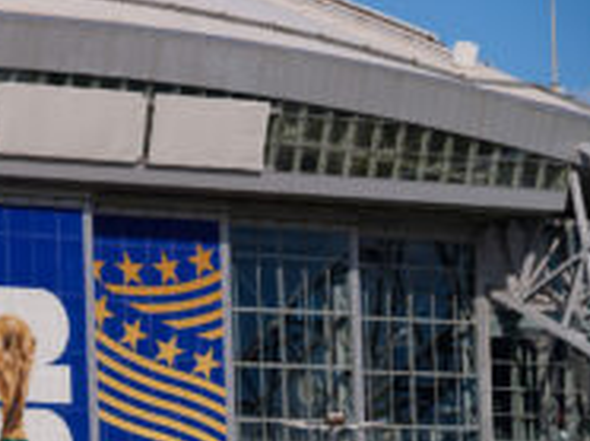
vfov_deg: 5.0
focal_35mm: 297
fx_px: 5056
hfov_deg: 6.7
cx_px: -13
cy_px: 378
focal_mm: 147
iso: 160
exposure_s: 1/2500
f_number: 5
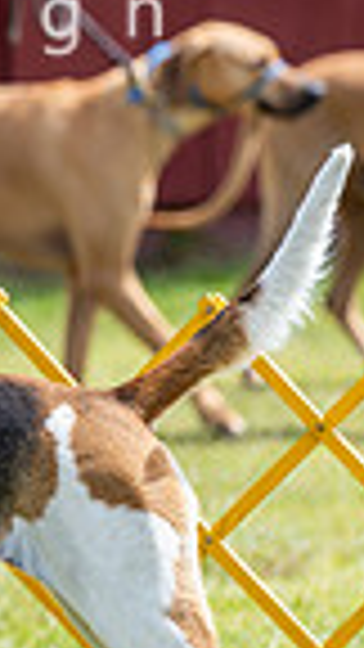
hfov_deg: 1.5
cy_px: 151
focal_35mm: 786
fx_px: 13487
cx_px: -395
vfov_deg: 2.7
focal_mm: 186
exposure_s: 1/1000
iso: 125
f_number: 3.5
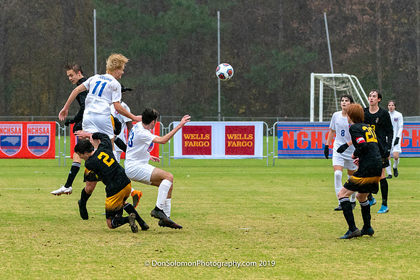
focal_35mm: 287
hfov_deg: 7.2
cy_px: 179
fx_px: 3345
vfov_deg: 4.8
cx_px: 119
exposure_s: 1/1000
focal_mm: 130
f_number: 5.6
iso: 3200
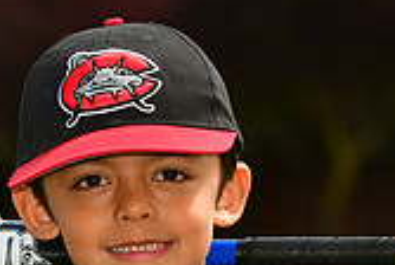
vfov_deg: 2.3
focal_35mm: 603
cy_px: 389
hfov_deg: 3.4
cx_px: 173
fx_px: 6628
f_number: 5
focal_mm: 116
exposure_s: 1/640
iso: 200
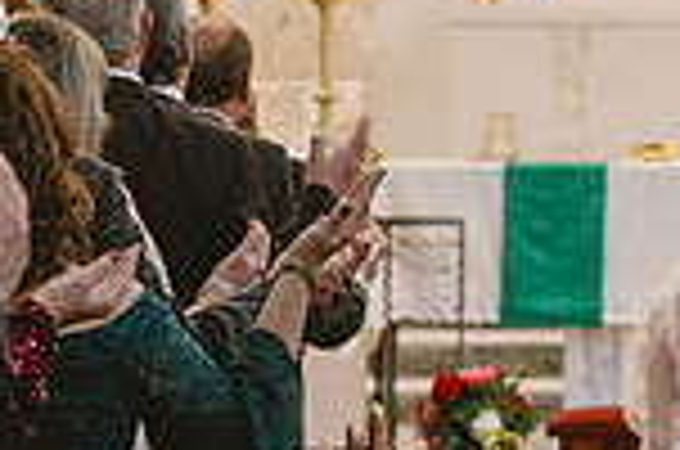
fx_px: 7408
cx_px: 833
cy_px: 441
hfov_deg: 5.2
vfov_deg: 3.5
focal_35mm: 393
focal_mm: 102
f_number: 2.8
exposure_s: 1/160
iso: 2000
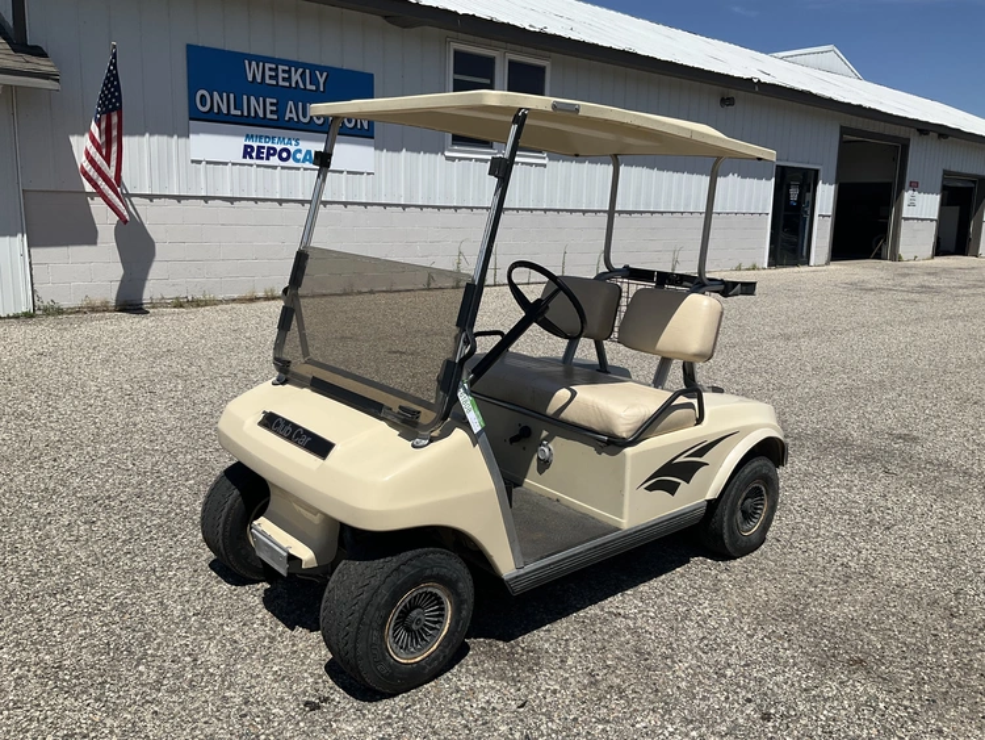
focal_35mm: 29
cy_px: 370
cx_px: 492
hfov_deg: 61.6
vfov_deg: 48.3
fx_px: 825
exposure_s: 1/3788
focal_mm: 3
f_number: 1.8
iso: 25
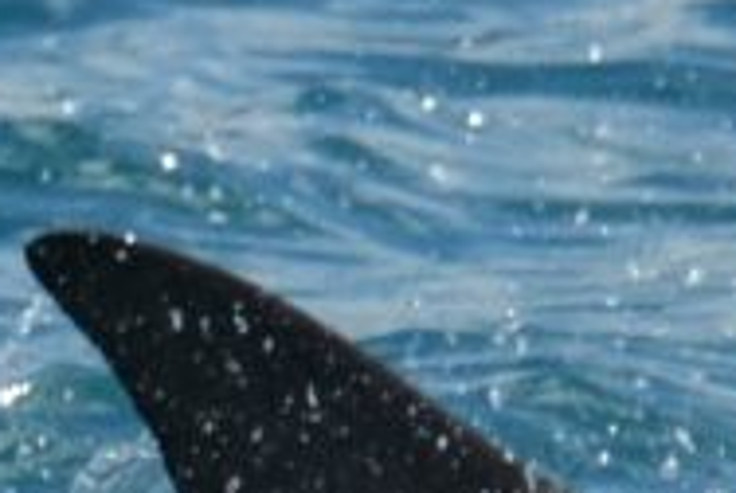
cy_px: 812
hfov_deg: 1.2
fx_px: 33909
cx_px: 983
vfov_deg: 0.8
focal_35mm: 1656
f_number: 6
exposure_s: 1/8000
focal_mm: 390
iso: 640
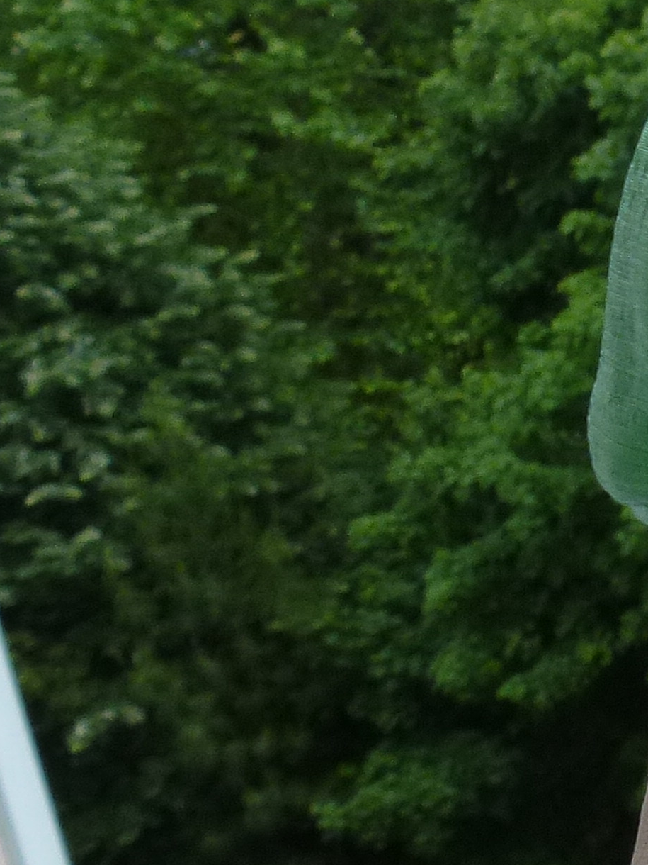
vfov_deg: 22.9
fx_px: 2122
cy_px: 268
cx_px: 1500
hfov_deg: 13.4
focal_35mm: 85
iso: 160
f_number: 4
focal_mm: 4.3
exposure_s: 1/320
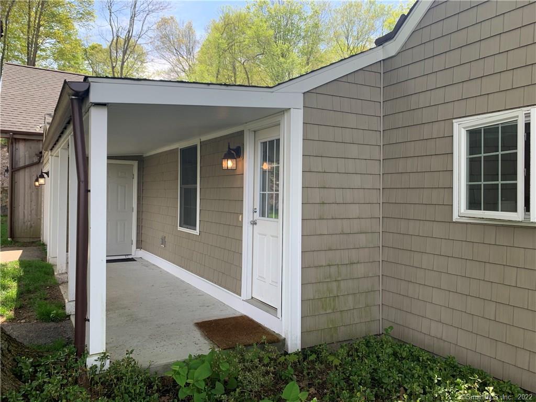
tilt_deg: +0.9
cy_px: 201
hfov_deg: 67.3
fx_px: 403
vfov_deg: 53.1
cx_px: 268
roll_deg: -1.5
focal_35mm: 26
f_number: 1.8
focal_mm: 4.25
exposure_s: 1/392
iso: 25
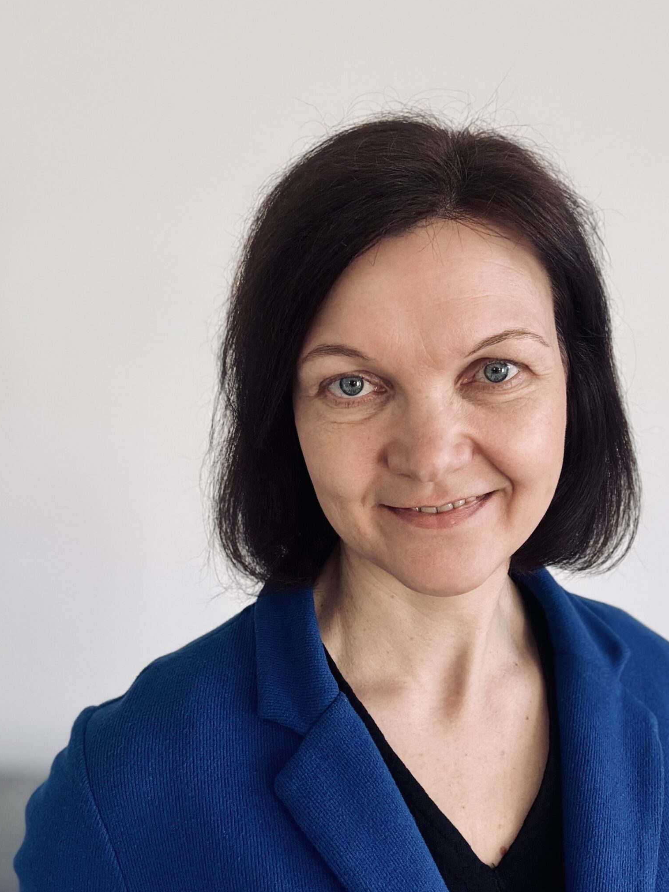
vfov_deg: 49.0
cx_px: 397
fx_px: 979
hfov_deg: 37.6
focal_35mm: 38
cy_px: 470
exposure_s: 1/60
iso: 80
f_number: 1.9
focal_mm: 2.69
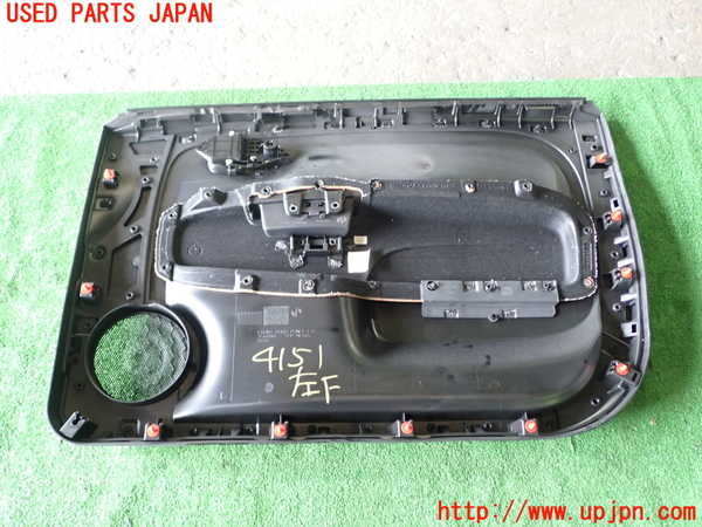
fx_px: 649
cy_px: 264
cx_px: 351
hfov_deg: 56.8
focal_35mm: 32
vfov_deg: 44.2
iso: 320
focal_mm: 5.79
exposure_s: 1/30
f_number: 2.4
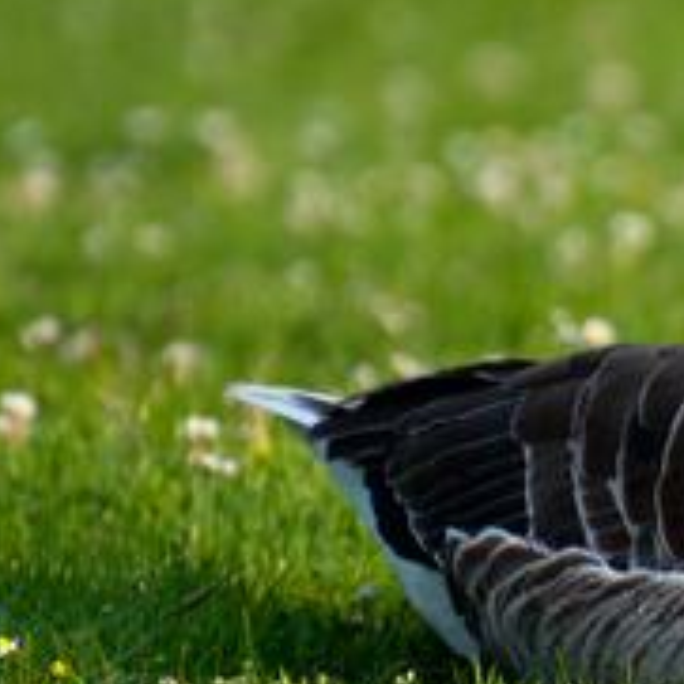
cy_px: 374
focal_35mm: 1269
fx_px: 28369
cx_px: 812
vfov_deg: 1.4
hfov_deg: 1.4
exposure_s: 1/500
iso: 400
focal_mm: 300
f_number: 5.6
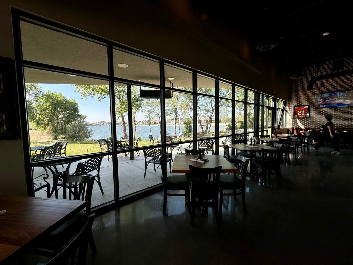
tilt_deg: -3.6
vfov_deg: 85.7
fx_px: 143
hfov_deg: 102.1
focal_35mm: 14
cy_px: 132
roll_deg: +1.1
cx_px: 176
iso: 40
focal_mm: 2.22
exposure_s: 1/388
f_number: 2.2
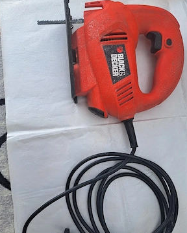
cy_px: 118
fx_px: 180
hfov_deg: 54.9
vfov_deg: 66.0
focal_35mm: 26
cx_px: 95
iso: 50
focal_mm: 5.23
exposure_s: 1/116
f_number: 1.8
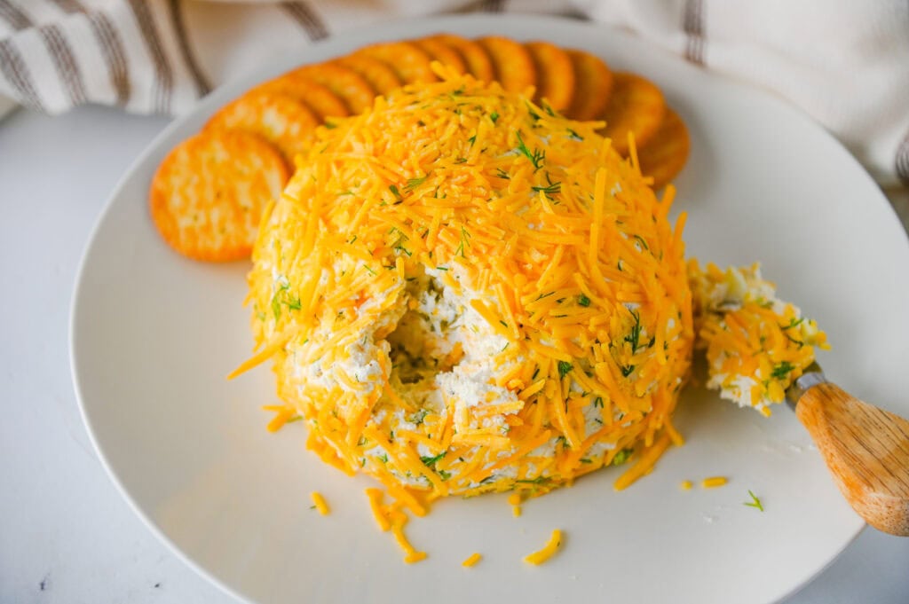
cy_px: 302
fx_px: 2144
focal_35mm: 85
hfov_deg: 23.9
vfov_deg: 16.0
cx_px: 454
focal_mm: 85
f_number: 4
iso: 180
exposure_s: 1/125
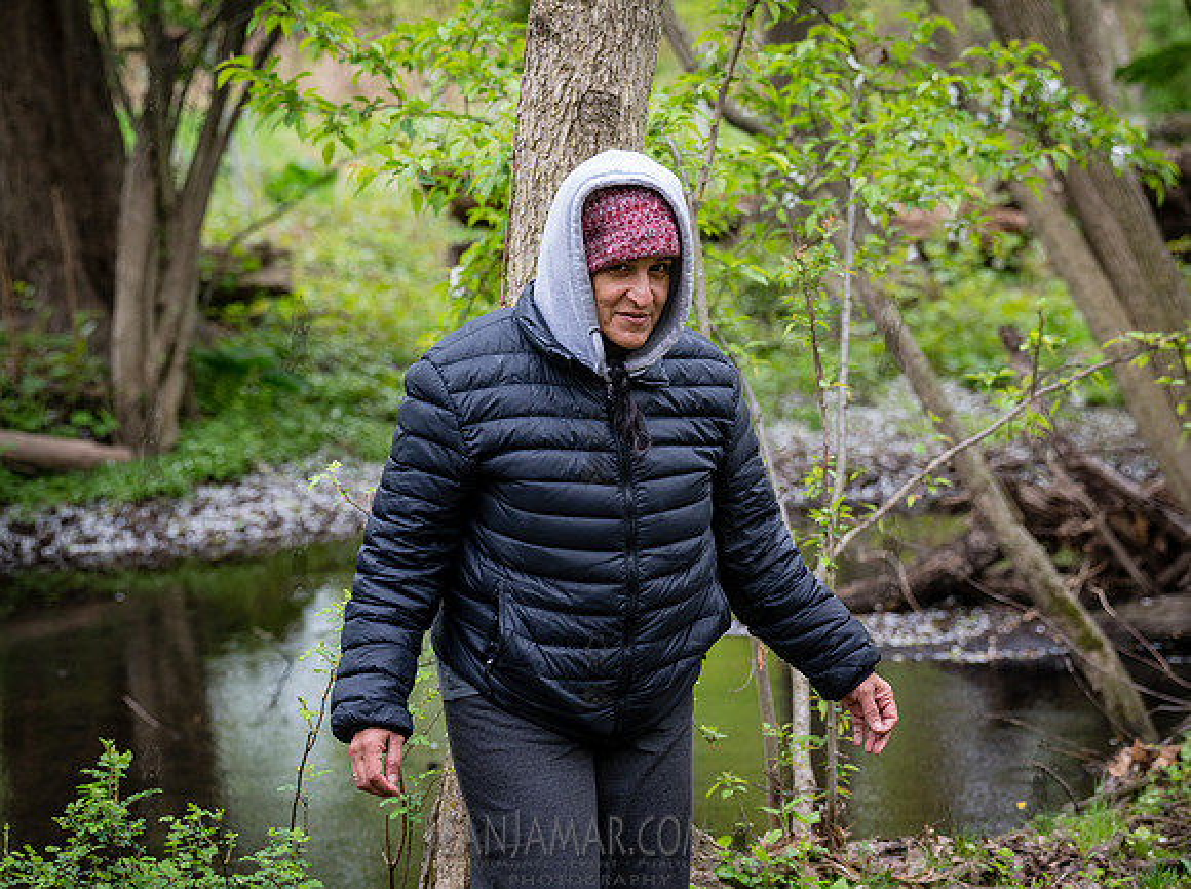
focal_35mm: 94
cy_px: 425
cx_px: 624
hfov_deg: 20.9
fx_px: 3227
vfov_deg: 15.7
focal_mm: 82
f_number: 3.5
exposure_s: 1/200
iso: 1000
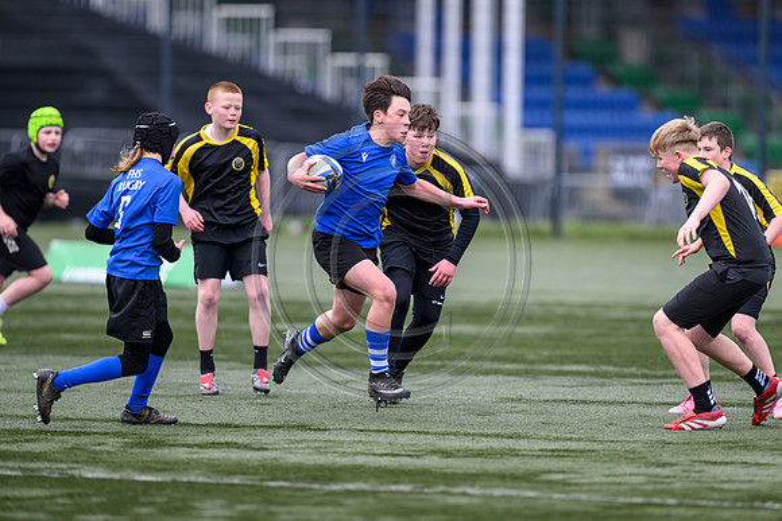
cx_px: 391
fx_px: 8942
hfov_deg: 5.0
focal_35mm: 412
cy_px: 260
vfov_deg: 3.3
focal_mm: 400
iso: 500
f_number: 3.5
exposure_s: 1/1600
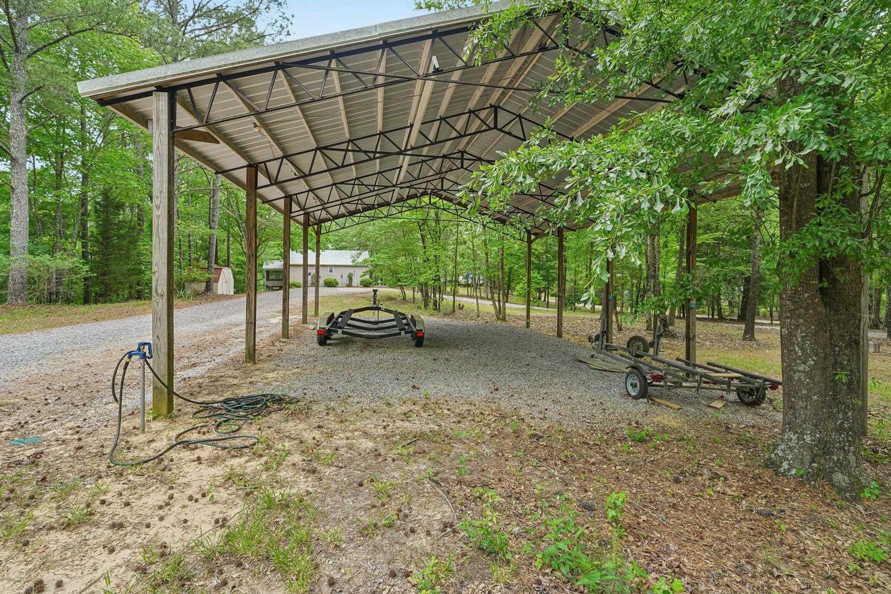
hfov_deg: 96.7
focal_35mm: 16
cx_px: 447
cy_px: 277
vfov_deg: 73.6
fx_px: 396
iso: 400
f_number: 8
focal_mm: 14
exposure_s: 1/80
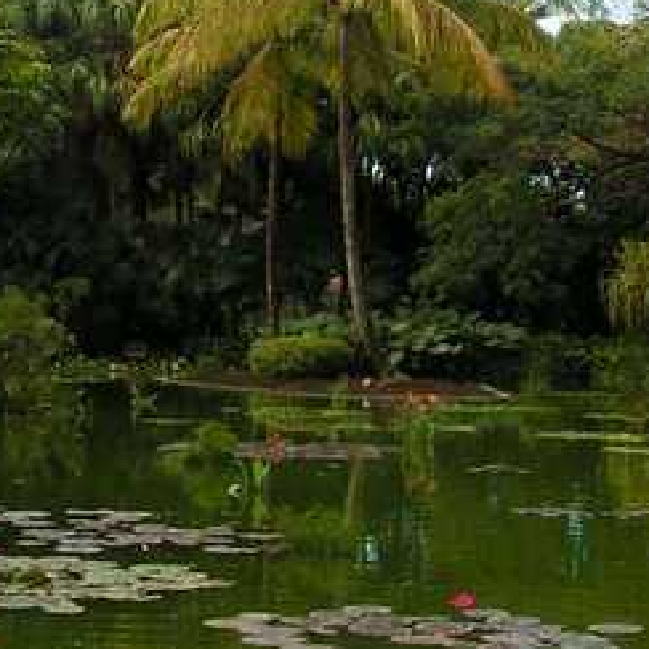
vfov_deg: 19.7
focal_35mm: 88
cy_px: 221
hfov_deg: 19.7
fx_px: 1867
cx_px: 221
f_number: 5.6
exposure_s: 1/160
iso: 50
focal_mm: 5.8
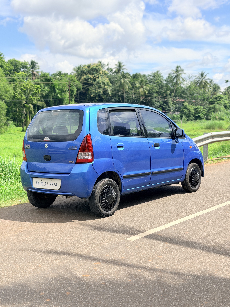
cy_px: 154
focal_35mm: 48
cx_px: 115
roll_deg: -0.2
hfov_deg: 30.3
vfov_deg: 39.7
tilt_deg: -4.9
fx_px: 425
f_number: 1.78
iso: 64
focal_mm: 6.76
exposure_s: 1/4587
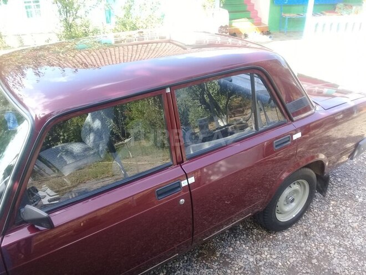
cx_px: 183
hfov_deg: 58.4
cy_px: 138
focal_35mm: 31
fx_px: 328
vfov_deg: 45.4
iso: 50
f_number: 2.2
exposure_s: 1/120
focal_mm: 3.3
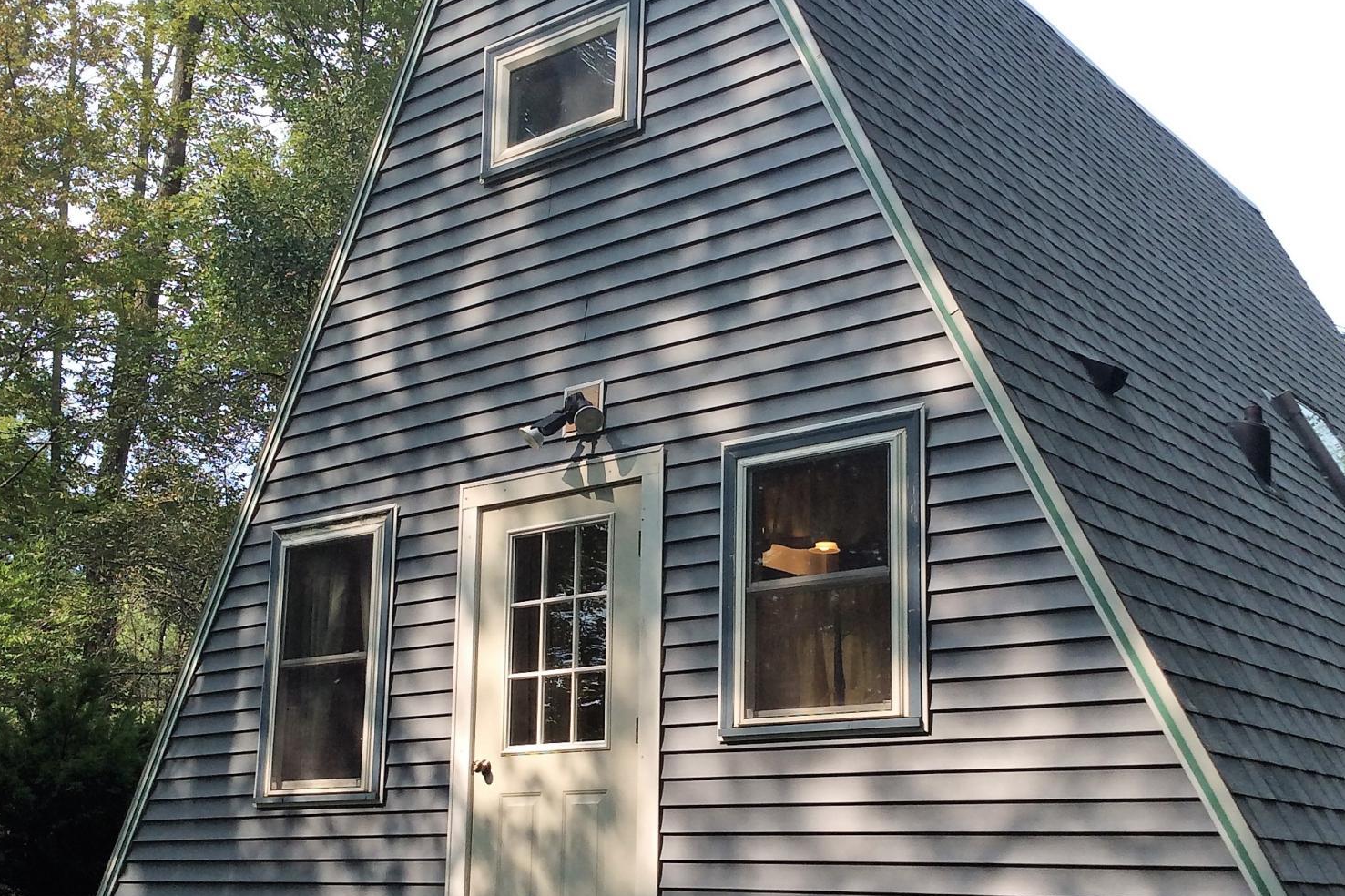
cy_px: 586
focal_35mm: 45
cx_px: 673
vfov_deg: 29.7
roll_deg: +0.0
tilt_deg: +9.5
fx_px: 1681
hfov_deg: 43.6
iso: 32
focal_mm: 3.3
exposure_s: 1/417
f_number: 2.4
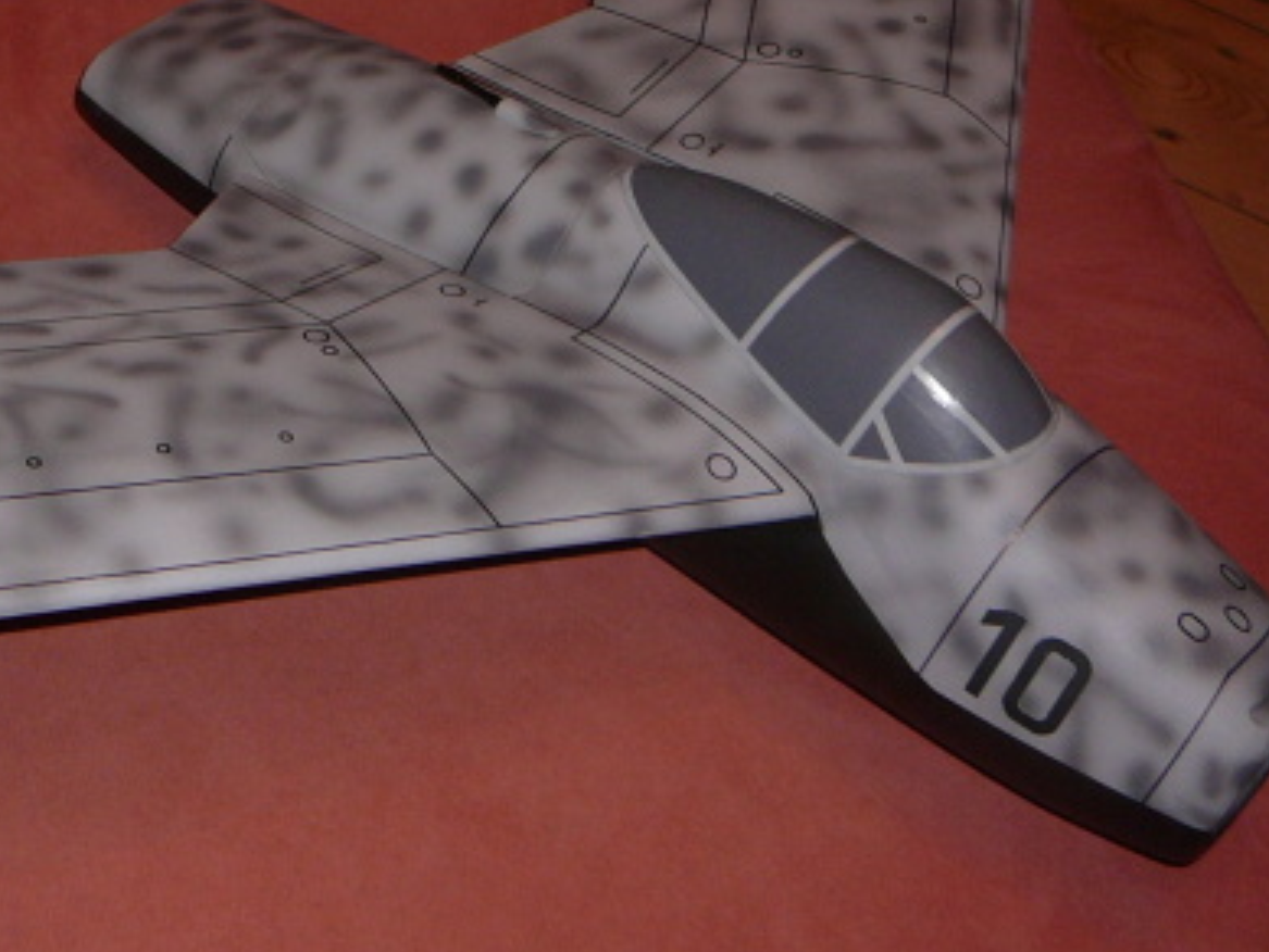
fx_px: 2640
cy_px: 238
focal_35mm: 72
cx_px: 114
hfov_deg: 26.1
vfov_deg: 20.3
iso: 100
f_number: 2.8
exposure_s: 1/30
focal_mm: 5.2
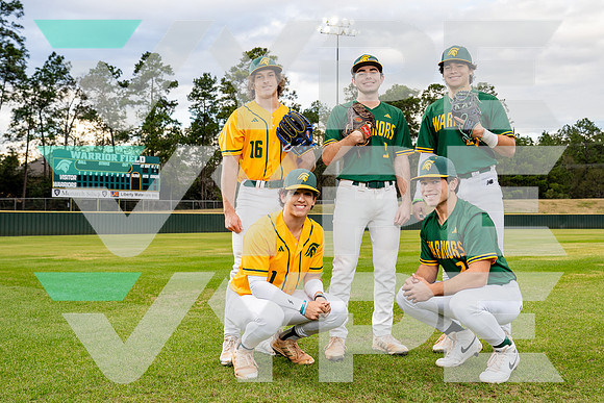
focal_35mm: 40
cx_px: 316
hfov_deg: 48.2
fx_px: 675
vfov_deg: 33.2
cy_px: 194
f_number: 5.6
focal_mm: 38
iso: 400
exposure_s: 1/250
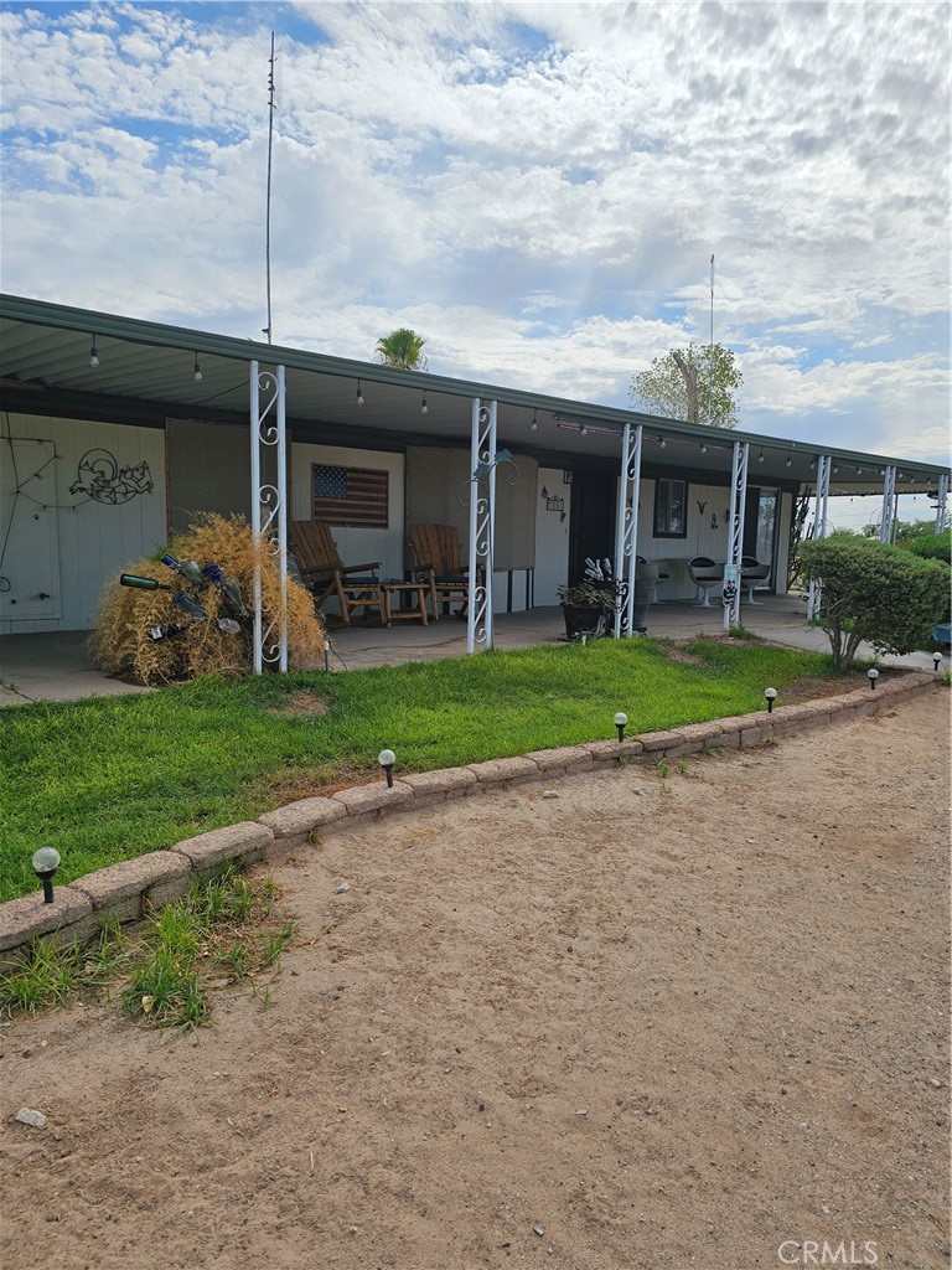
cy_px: 635
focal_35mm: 23
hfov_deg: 58.9
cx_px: 476
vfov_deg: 73.9
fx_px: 843
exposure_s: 1/1761
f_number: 1.7
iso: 12
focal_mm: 6.3
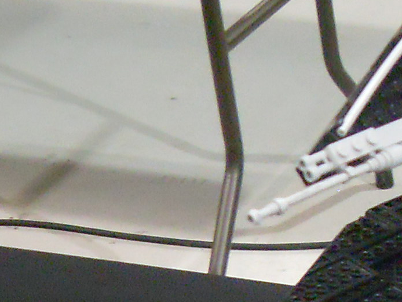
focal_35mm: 174
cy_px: 442
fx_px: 2021
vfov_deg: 8.4
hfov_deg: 11.0
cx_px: 593
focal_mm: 6.3
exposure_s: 1/6
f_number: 2.8
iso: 200
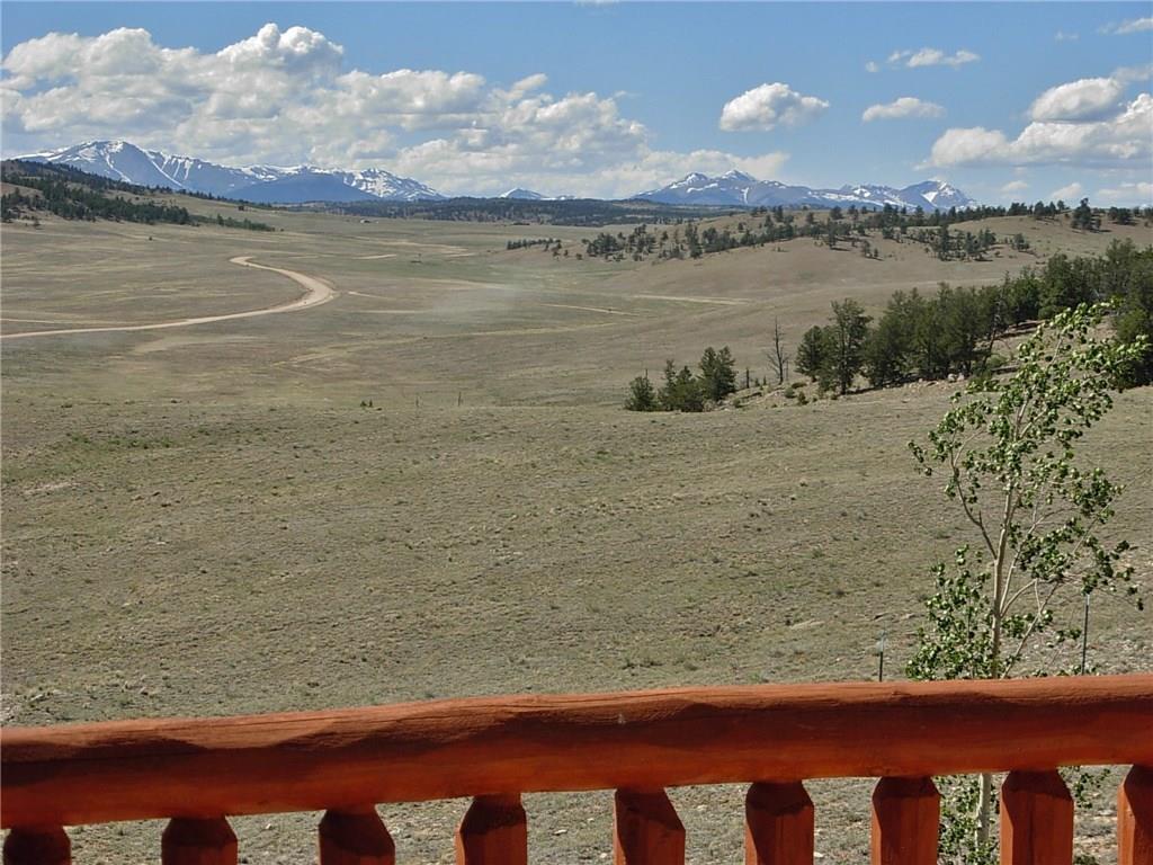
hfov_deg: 23.8
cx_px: 576
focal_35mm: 82
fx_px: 2731
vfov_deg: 18.0
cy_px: 432
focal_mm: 13.5
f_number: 3.7
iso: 79
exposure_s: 1/995
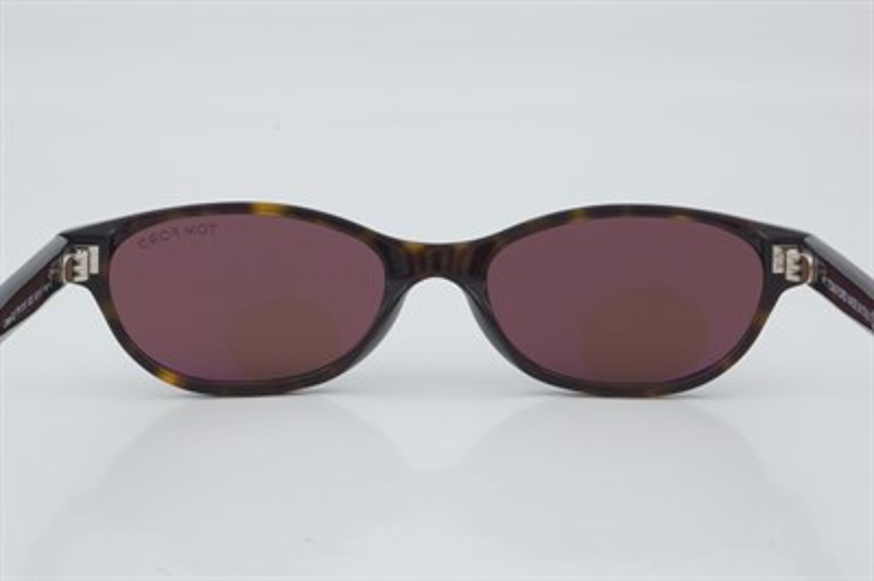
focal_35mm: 82
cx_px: 437
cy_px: 290
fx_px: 2001
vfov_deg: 16.5
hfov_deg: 24.6
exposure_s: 1/4
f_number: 29
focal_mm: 55
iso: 100
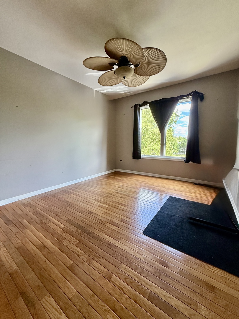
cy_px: 160
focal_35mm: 14
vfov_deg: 102.1
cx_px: 120
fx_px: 129
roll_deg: +1.0
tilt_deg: -6.5
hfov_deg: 85.7
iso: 250
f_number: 2.2
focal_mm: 2.22
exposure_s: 1/121
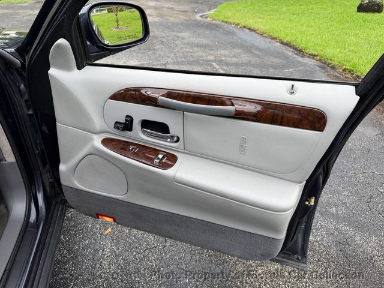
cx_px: 192
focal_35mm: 24
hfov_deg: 71.6
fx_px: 266
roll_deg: -0.3
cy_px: 144
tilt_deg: -29.9
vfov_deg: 56.8
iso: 80
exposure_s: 1/849
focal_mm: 6.76
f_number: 1.78
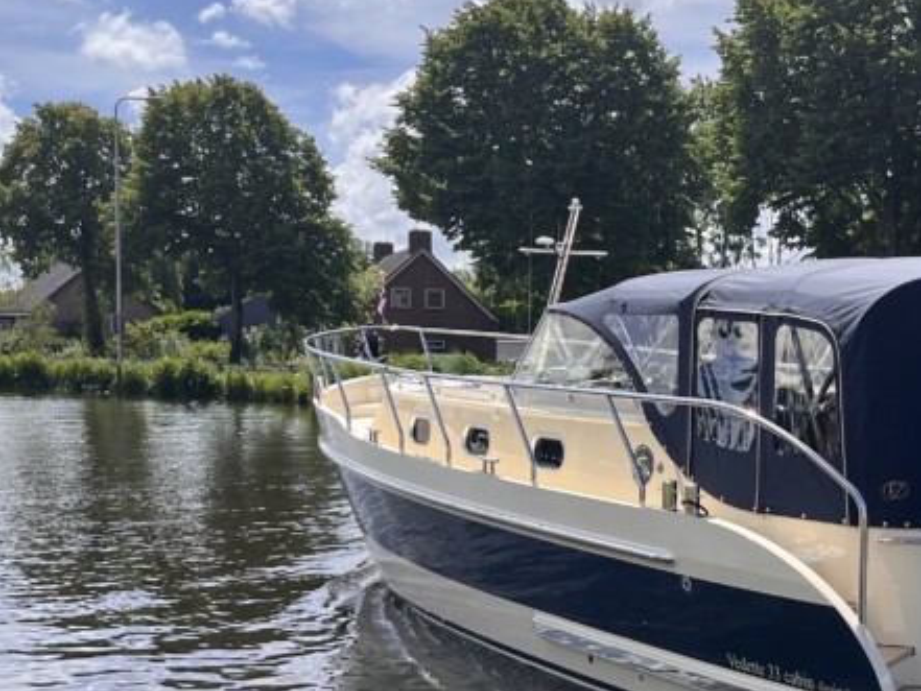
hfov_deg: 32.0
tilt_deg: -6.2
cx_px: 708
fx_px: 1570
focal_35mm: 59
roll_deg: -0.4
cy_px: 505
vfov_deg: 24.6
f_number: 1.6
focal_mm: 5.1
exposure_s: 1/2755
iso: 50
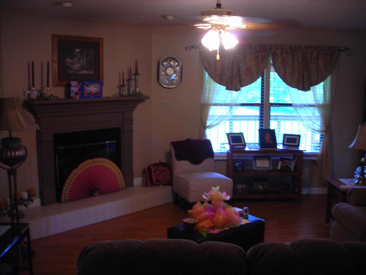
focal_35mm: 38
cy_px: 138
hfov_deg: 49.0
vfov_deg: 37.7
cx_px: 183
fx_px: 402
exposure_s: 1/7.7
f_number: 3.2
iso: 50
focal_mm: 6.3
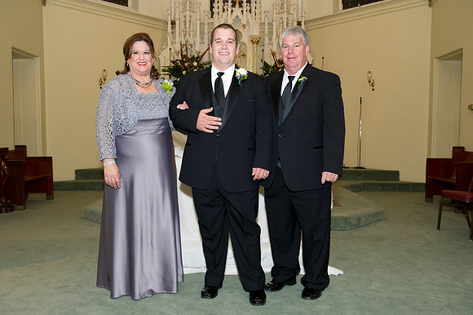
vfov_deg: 41.1
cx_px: 236
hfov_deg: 58.7
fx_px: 420
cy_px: 158
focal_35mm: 32
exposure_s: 1/125
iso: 800
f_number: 5.6
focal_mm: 32
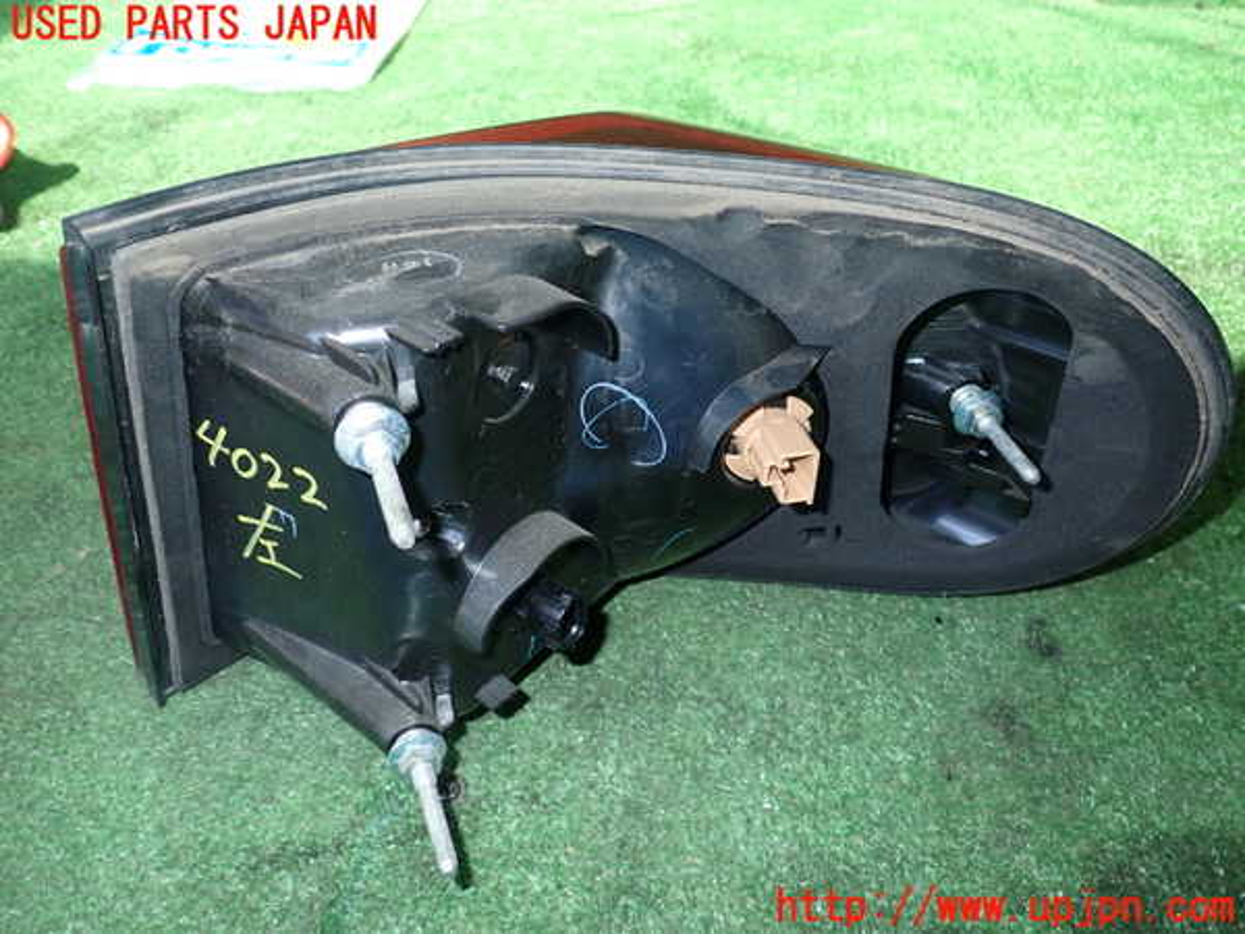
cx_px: 622
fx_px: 1079
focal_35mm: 30
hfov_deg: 60.0
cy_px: 467
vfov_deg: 46.8
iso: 200
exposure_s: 1/30
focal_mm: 5.4
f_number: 6.3
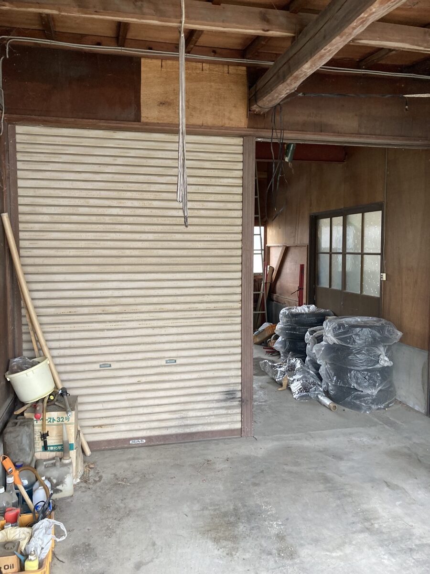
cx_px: 215
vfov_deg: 63.4
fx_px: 464
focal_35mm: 28
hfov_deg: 49.7
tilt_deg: -3.3
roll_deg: +0.3
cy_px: 287
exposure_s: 1/60
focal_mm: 3.99
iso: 100
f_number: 1.8
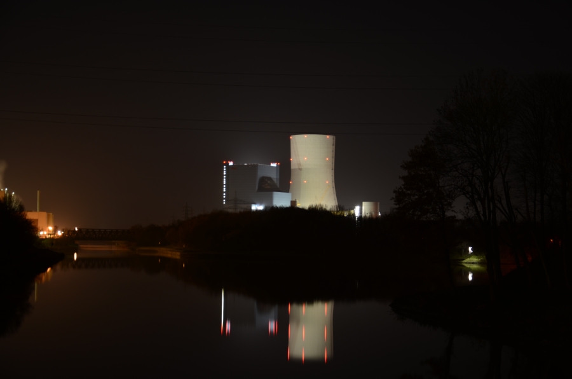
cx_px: 286
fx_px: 1237
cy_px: 190
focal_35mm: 78
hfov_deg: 26.0
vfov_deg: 17.4
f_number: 5.6
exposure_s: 30
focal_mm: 52
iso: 100
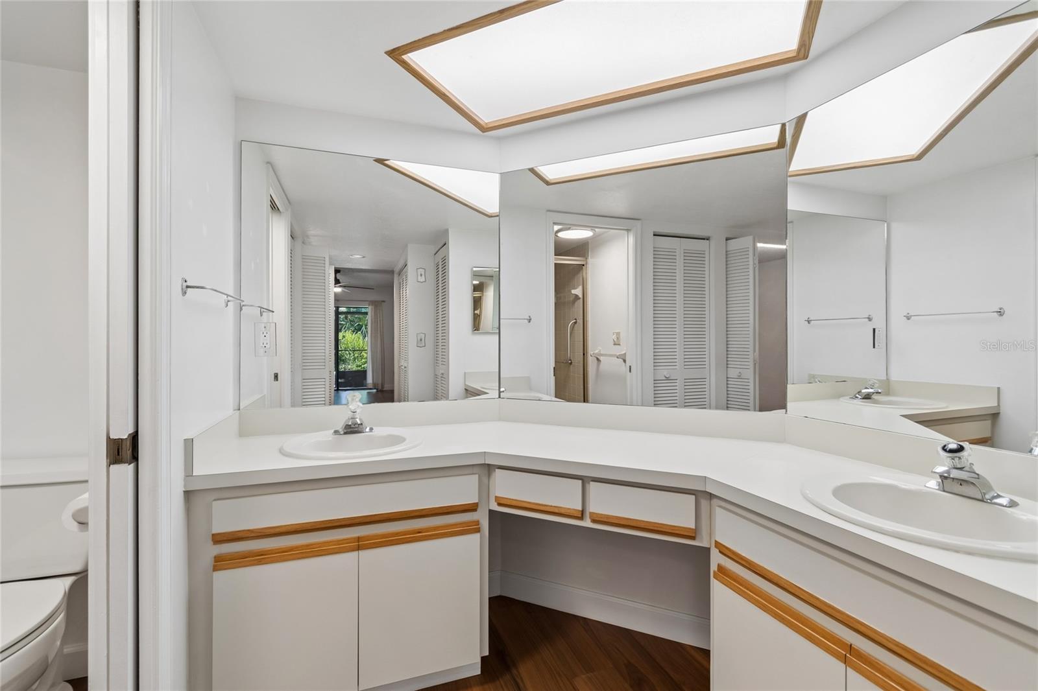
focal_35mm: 15
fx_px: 432
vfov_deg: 77.3
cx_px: 519
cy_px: 346
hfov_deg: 100.4
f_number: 4.5
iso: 100
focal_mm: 10
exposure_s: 1/60
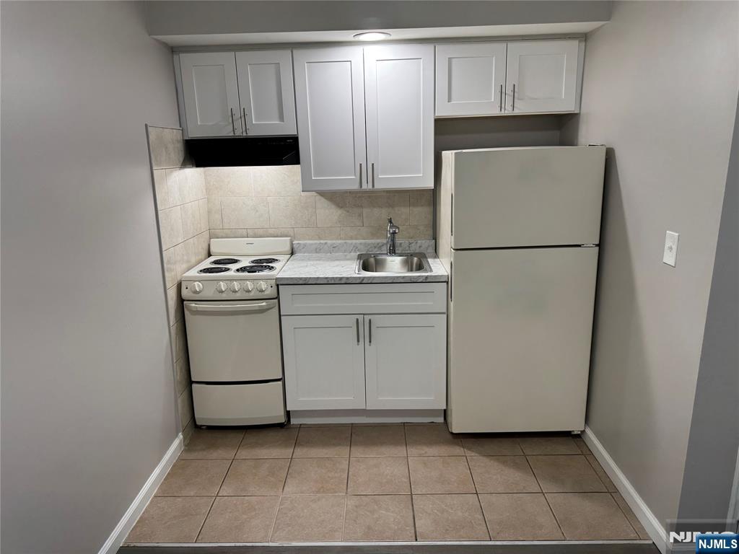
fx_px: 512
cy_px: 277
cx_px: 370
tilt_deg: -15.0
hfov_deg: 71.6
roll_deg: +0.9
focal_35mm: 24
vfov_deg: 56.8
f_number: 1.78
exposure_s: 1/120
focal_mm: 6.76
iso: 200
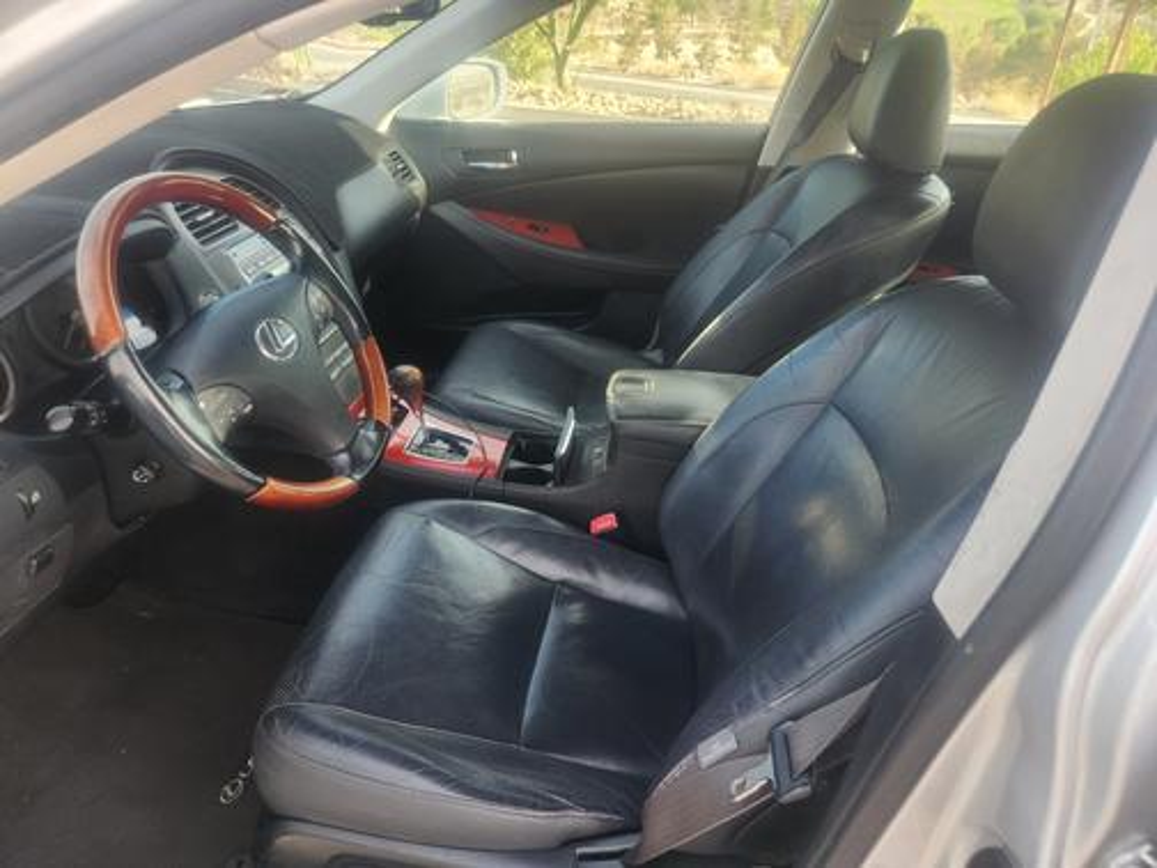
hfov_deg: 73.9
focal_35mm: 23
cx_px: 578
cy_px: 434
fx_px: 769
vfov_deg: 58.9
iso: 50
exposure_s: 1/180
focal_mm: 5.4
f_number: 1.8
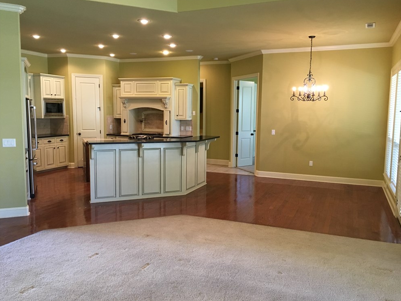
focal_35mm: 30
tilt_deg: -6.8
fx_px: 347
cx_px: 206
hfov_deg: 60.0
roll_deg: -1.6
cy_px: 151
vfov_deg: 46.8
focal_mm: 4.15
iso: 125
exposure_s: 1/30
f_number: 2.2
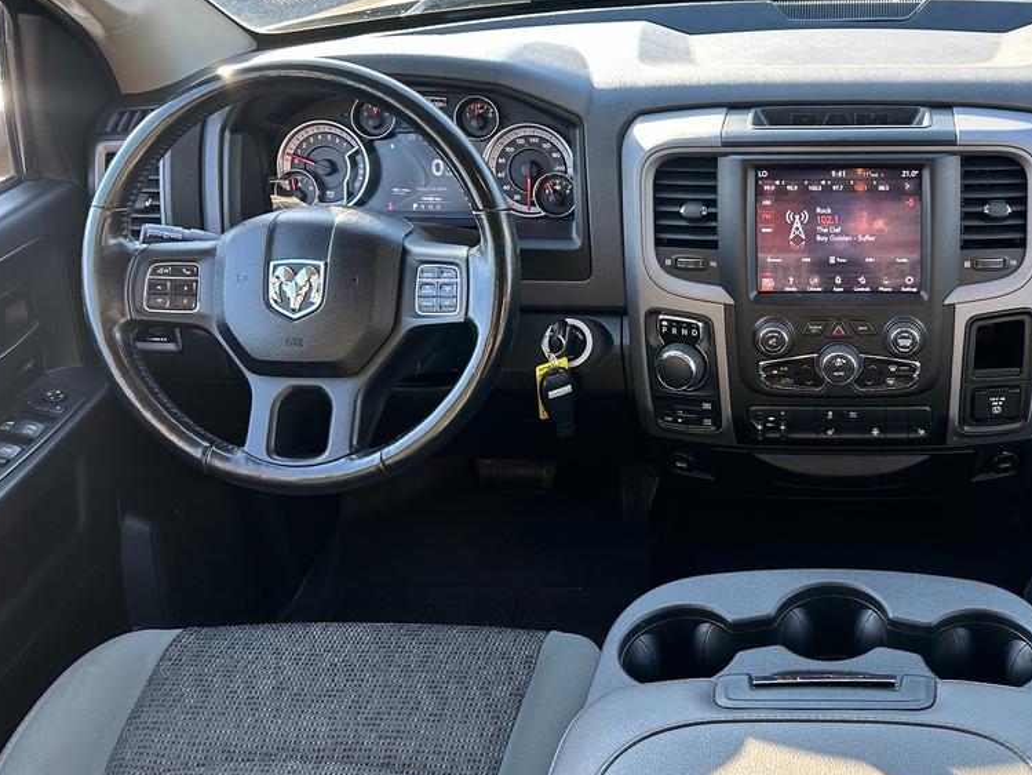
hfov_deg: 43.7
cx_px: 821
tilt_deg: -29.8
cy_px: 323
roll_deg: +1.5
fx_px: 1223
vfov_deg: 35.1
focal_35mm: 41
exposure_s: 1/121
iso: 64
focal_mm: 6.86
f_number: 1.78
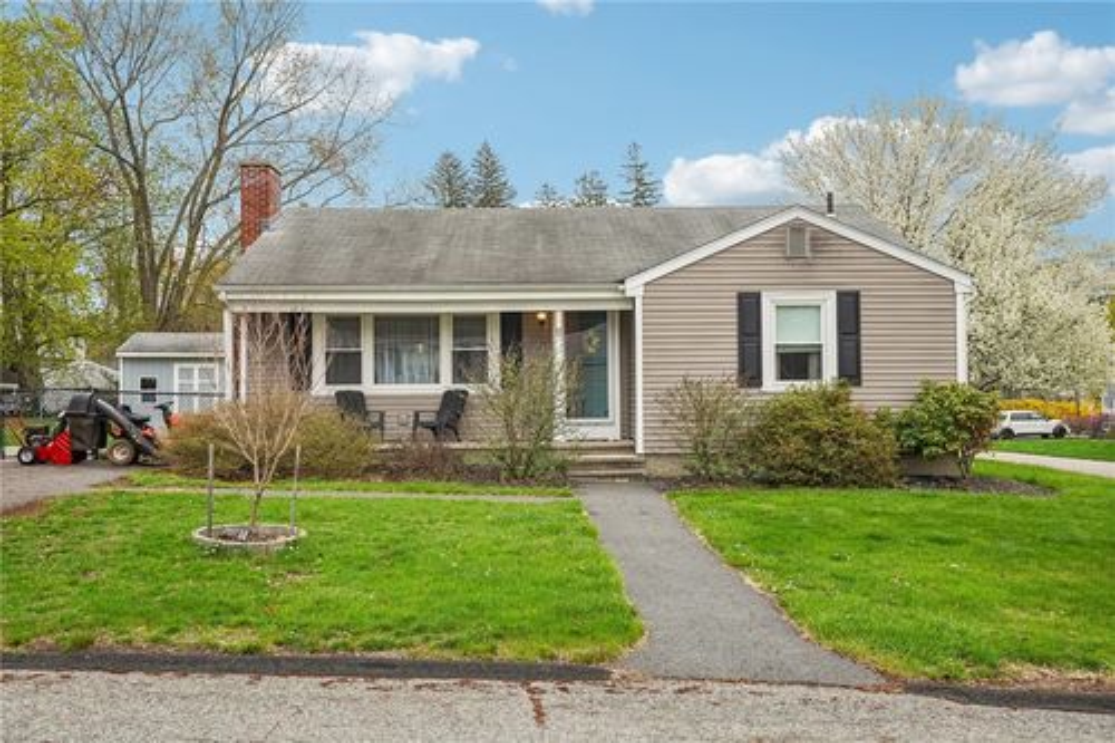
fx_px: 1084
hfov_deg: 54.5
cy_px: 372
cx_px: 558
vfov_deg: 37.8
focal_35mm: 35
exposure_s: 1/40
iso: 200
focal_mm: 35
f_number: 8
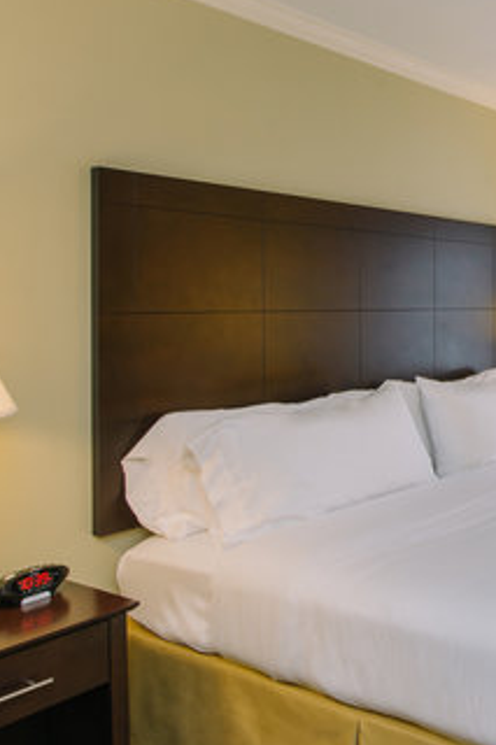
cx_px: 596
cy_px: 312
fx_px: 724
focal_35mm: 35
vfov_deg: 54.2
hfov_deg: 31.6
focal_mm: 14
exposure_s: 1/6
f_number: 9
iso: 200
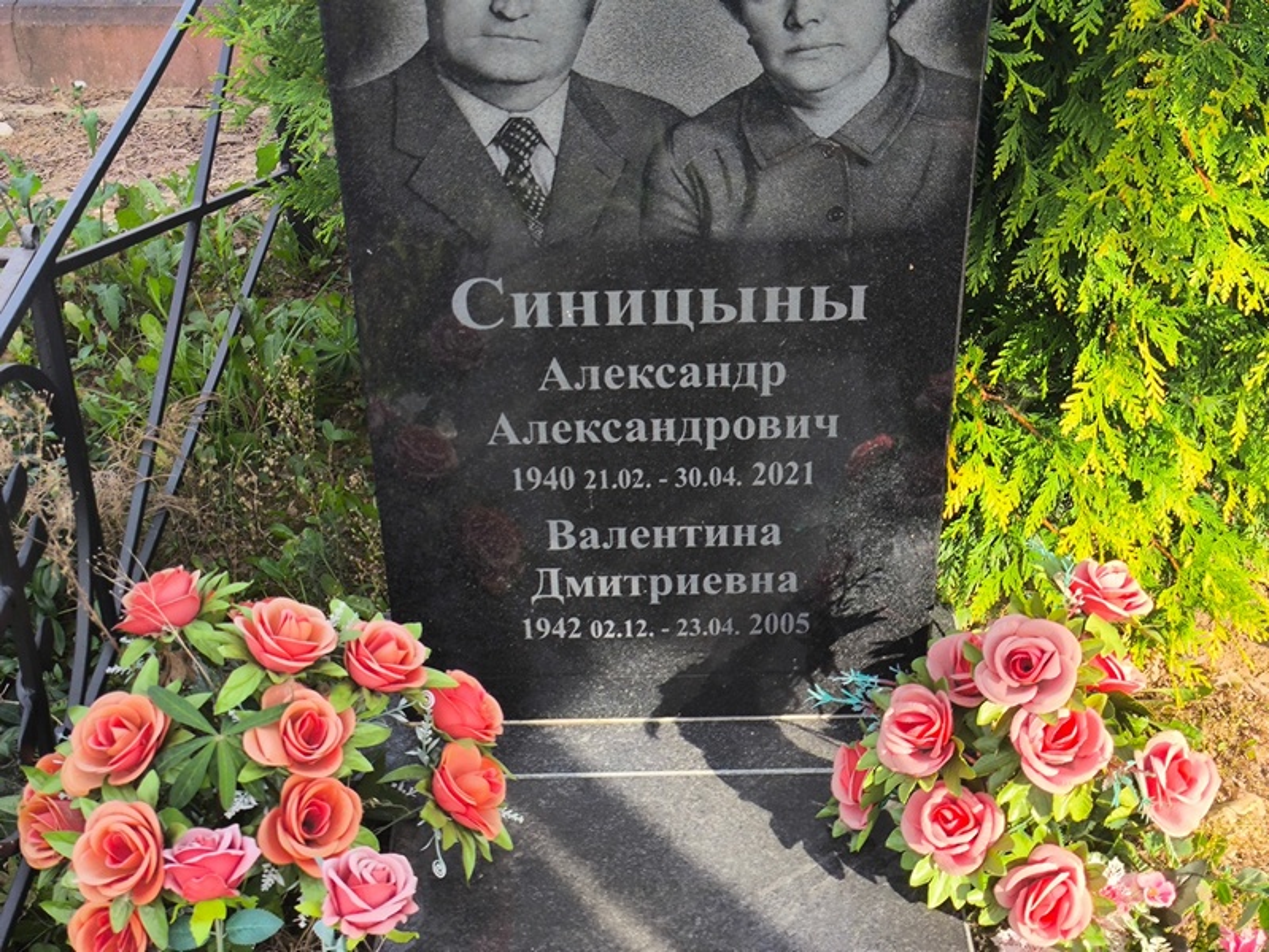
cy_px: 476
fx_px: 1834
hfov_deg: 38.2
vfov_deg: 29.1
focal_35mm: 50
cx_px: 634
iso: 50
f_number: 1.7
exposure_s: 1/463
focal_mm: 4.71
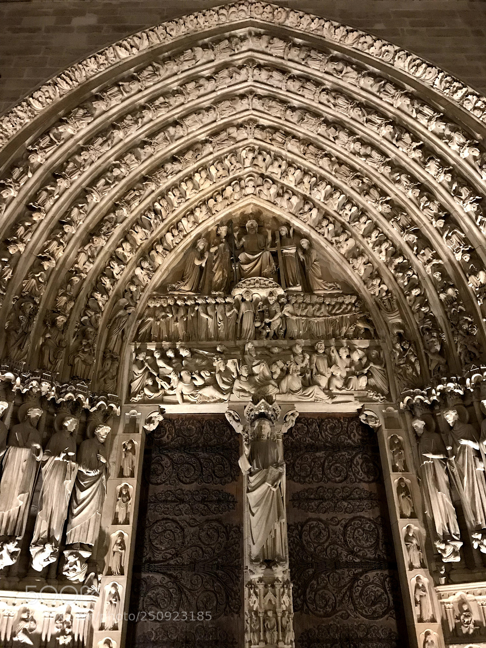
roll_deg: -0.4
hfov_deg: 49.7
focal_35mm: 28
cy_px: 324
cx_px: 243
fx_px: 524
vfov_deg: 63.4
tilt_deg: +32.2
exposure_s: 1/4
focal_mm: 3.99
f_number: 1.8
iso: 80
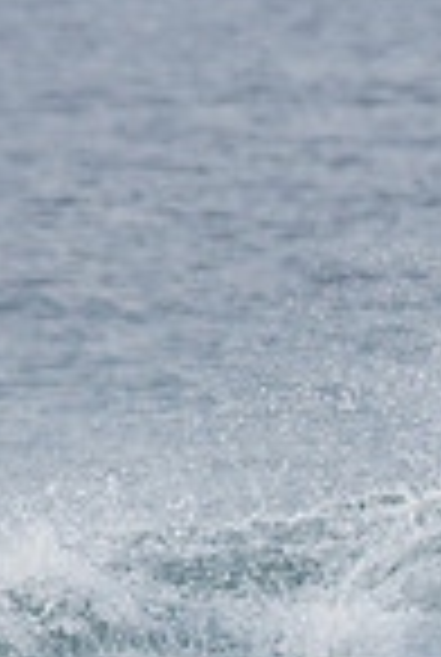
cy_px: 722
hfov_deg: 0.7
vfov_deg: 1.1
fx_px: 34819
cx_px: 783
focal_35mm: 1904
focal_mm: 320
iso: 560
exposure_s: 1/1600
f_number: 5.6
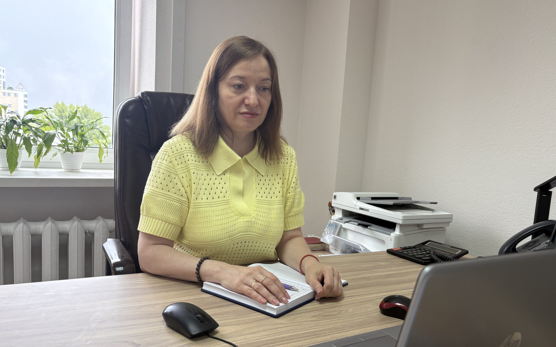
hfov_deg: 66.5
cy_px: 196
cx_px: 275
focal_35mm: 28
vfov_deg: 44.4
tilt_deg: -7.2
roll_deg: -3.2
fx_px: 424
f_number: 1.6
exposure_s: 1/100
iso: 64
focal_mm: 5.96
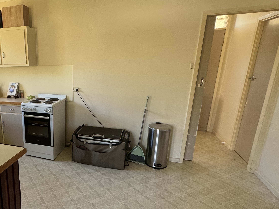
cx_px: 57
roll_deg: +1.6
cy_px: 117
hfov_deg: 63.6
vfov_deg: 54.7
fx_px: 201
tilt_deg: -15.1
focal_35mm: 25
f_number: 2.2
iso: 200
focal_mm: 2.22
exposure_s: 1/99
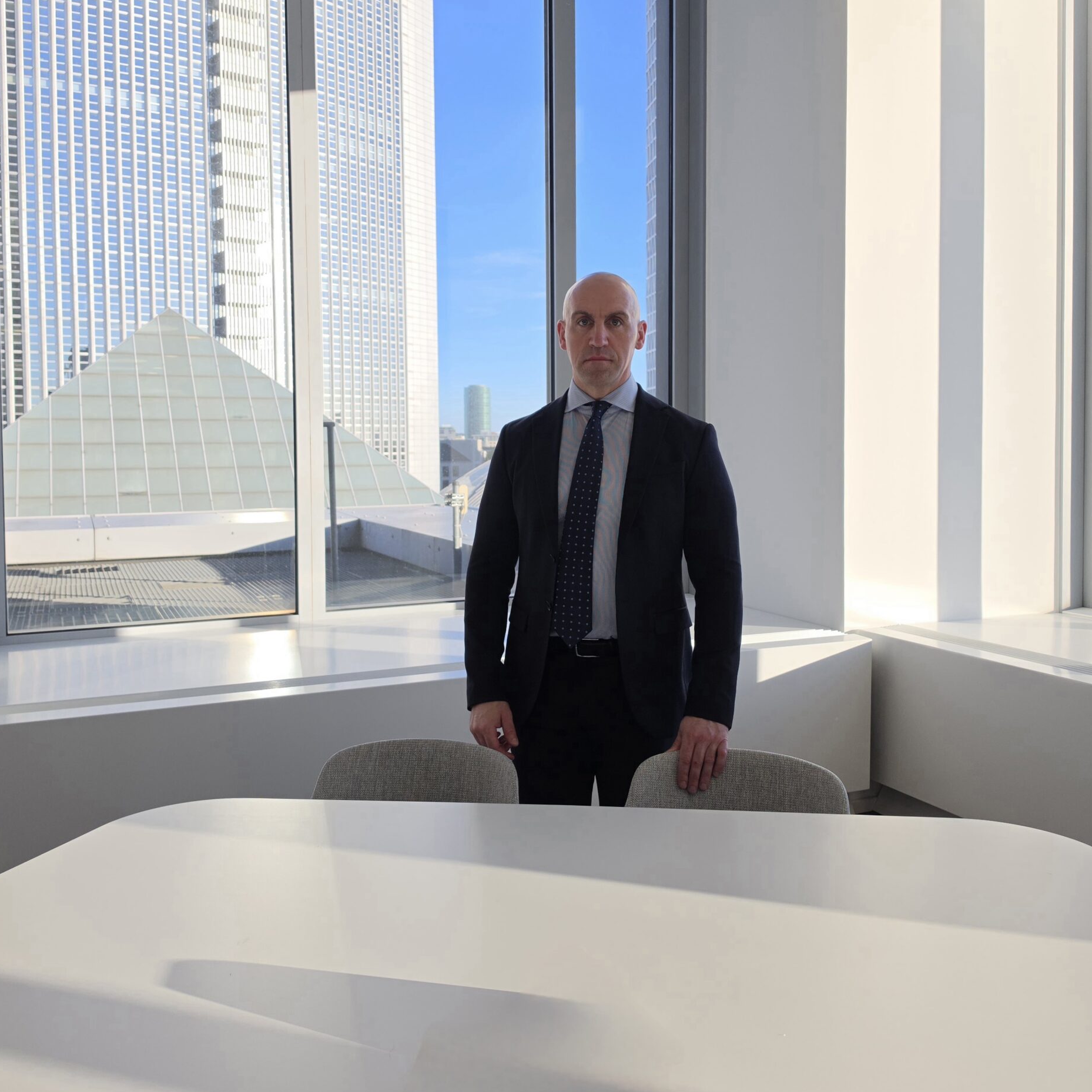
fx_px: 999
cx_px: 548
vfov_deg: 57.2
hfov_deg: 57.3
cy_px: 488
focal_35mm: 28
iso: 64
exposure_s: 1/2500
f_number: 1.4
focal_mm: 6.5
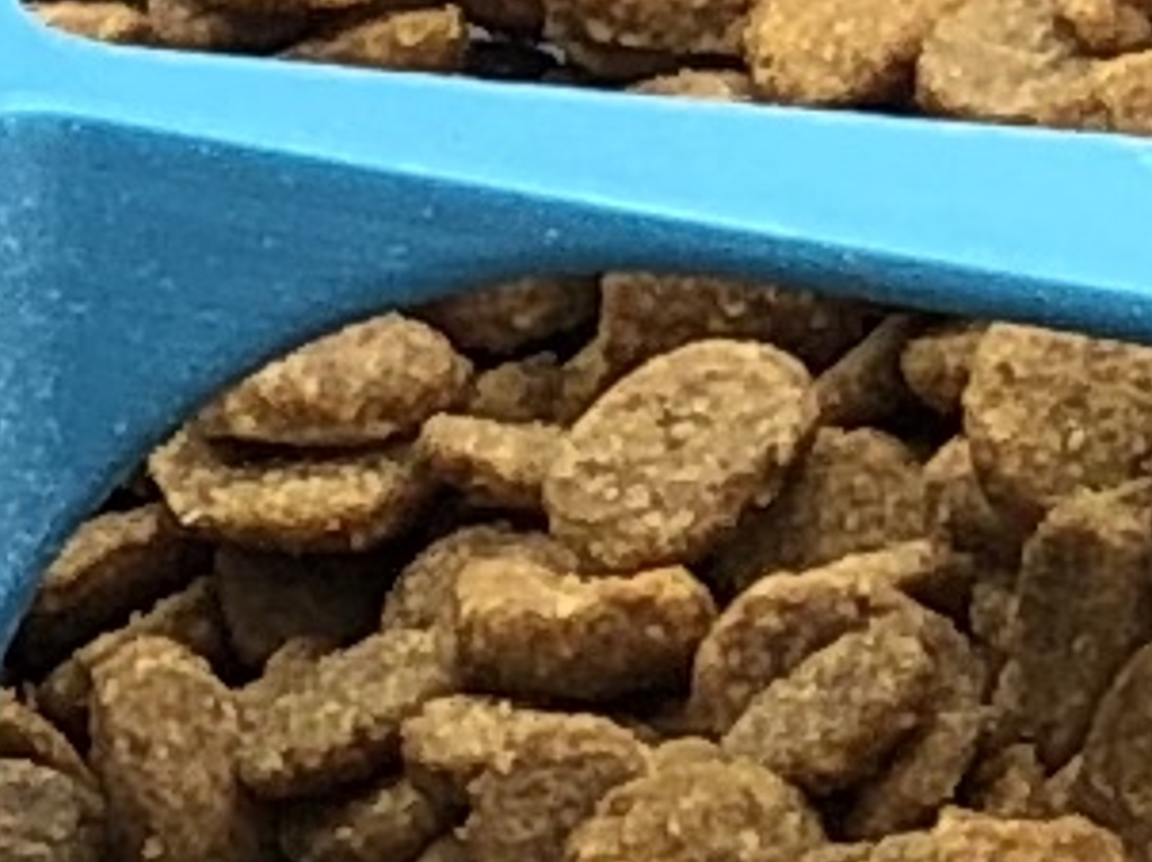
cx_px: 92
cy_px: 503
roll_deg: +1.1
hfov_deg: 8.9
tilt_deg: -30.7
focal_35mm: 222
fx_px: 7382
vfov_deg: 6.7
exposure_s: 1/120
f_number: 2.4
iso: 16
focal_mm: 6
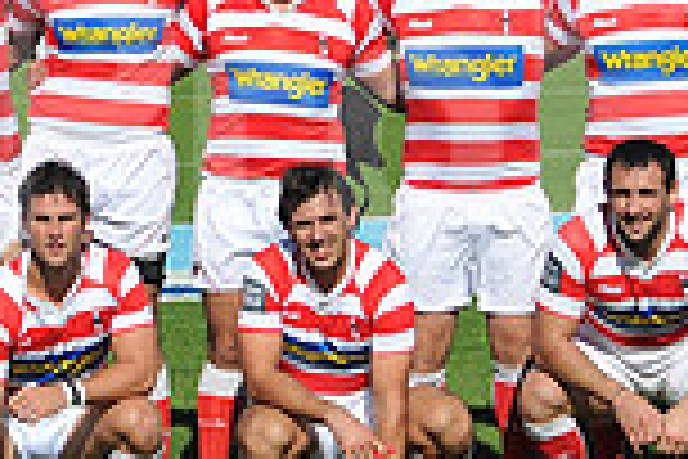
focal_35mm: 159
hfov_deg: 12.9
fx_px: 3038
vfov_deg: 8.6
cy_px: 97
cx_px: 342
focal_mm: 28
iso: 200
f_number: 5.6
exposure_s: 1/2000
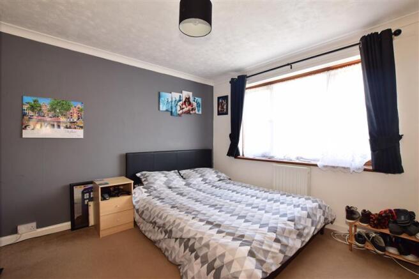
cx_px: 210
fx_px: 175
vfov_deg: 77.3
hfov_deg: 100.4
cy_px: 140
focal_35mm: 15
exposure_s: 1/15
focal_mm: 10
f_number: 10
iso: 400
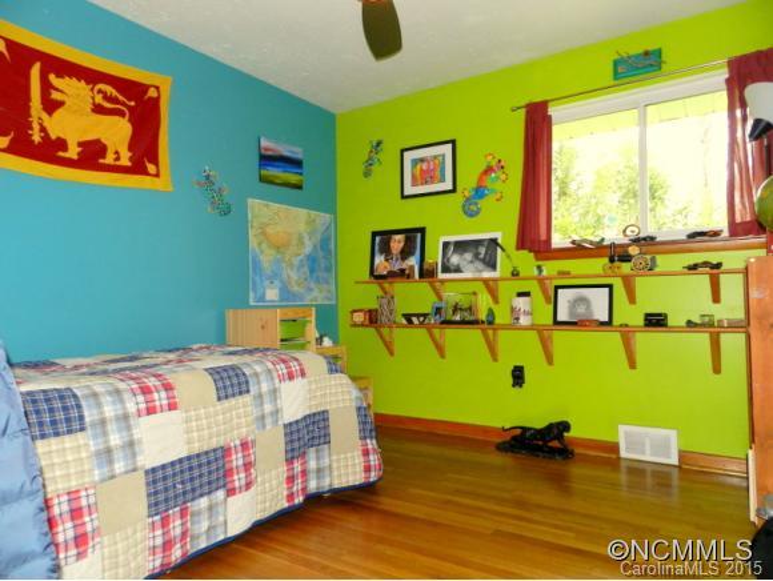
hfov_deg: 73.9
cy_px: 290
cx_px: 386
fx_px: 514
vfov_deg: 59.0
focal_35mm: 23
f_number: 3.4
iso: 200
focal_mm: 4
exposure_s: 1/60
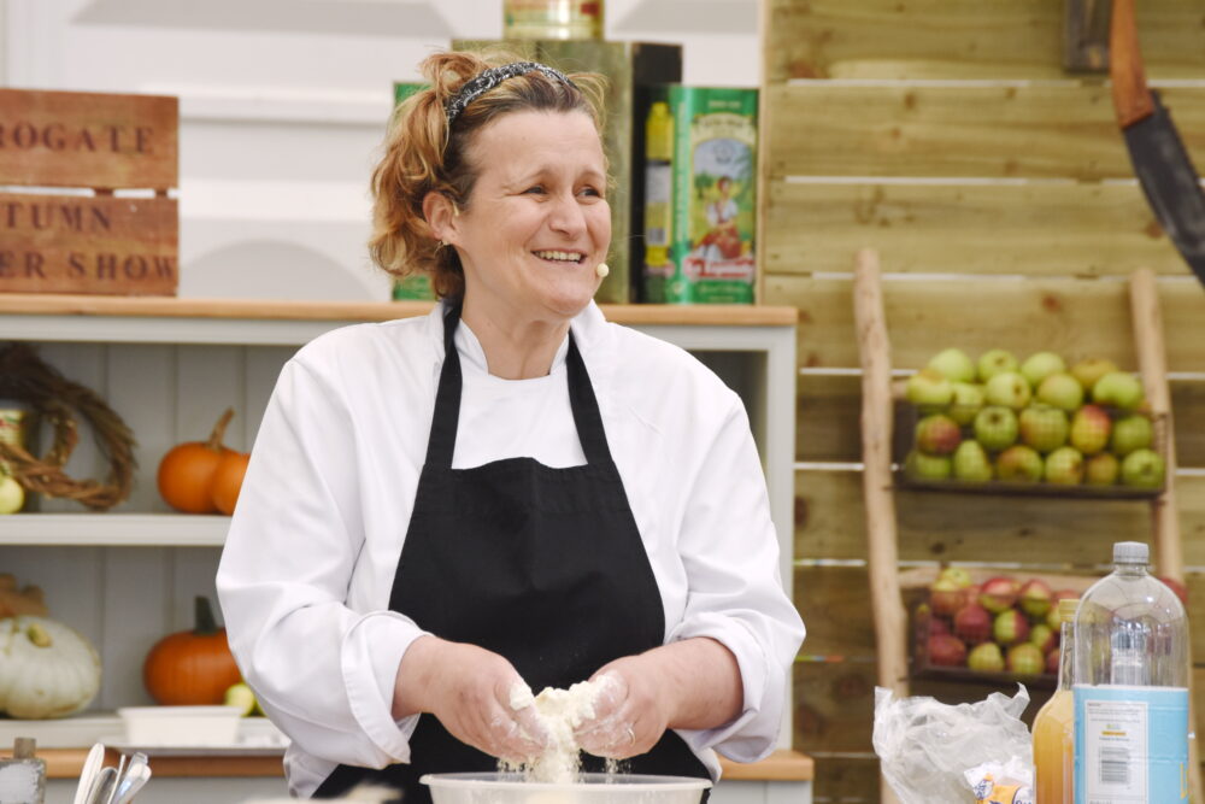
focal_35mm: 232
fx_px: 7783
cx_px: 602
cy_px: 402
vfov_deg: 5.9
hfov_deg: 8.9
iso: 400
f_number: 7.1
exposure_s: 1/250
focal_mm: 155
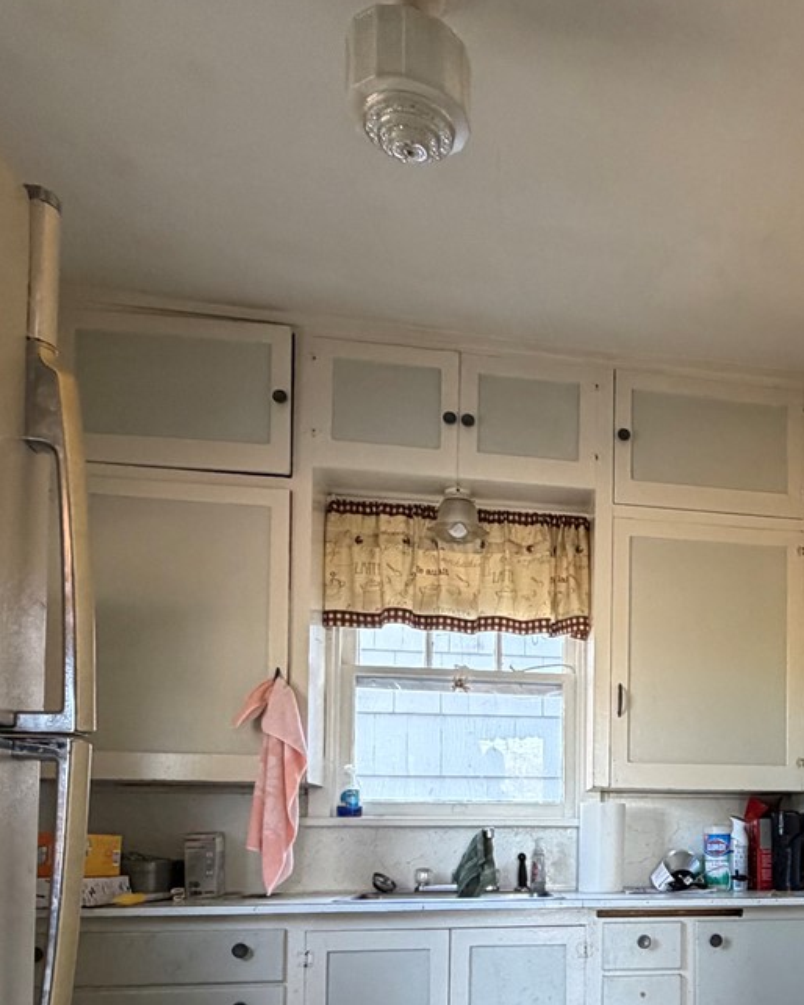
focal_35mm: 34
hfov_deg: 39.8
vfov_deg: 49.9
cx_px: 738
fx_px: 1012
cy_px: 794
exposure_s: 1/82
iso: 320
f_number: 2.2
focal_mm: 2.22
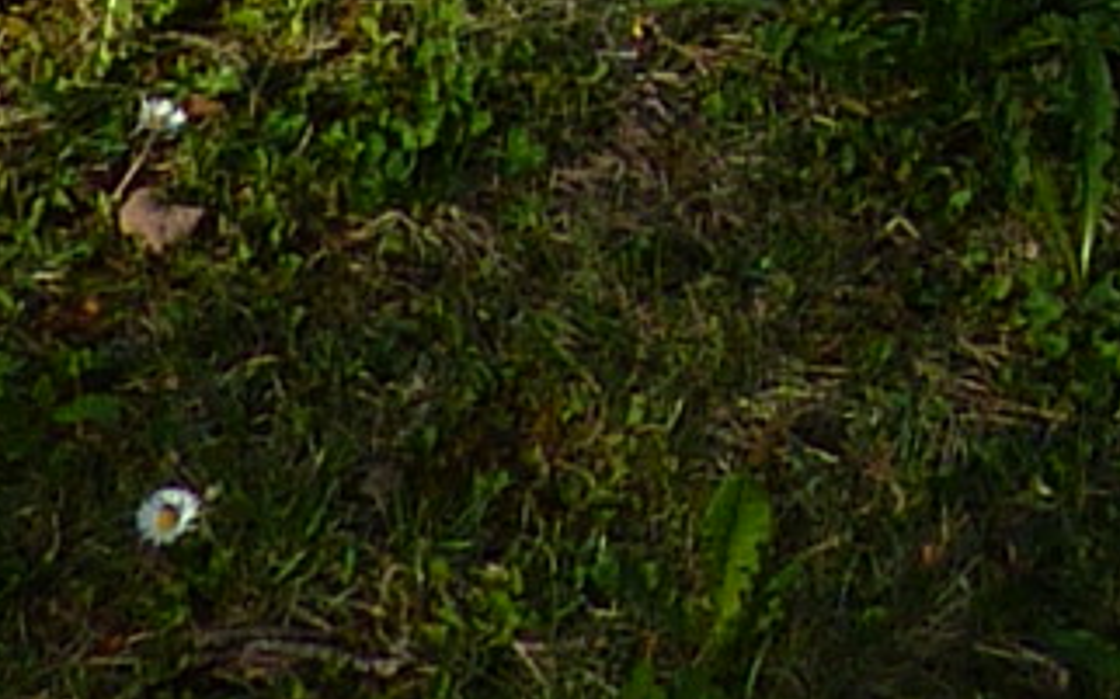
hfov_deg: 9.7
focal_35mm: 211
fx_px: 6438
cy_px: -2542
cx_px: 1590
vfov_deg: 5.2
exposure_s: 1/400
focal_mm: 4.1
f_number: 4
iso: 80
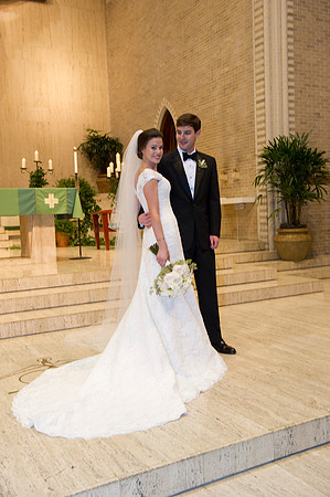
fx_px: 524
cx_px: 165
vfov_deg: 50.7
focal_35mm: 38
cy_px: 248
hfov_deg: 35.0
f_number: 5
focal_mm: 38
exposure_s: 1/60
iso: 1600
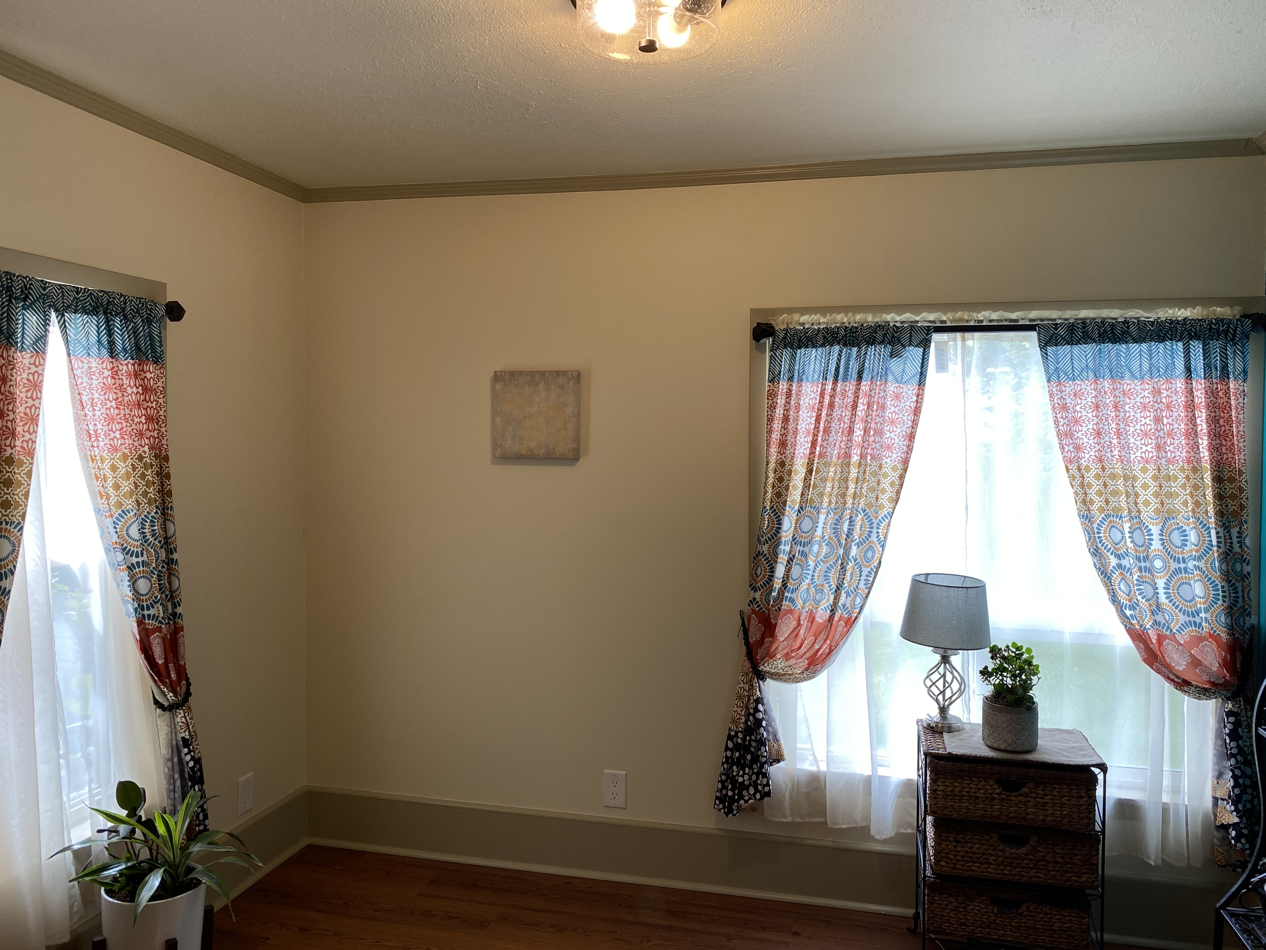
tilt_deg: -0.2
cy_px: 475
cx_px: 633
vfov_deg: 53.1
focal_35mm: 26
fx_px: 951
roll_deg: +0.0
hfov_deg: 67.3
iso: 80
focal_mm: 4.25
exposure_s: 1/120
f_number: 1.8
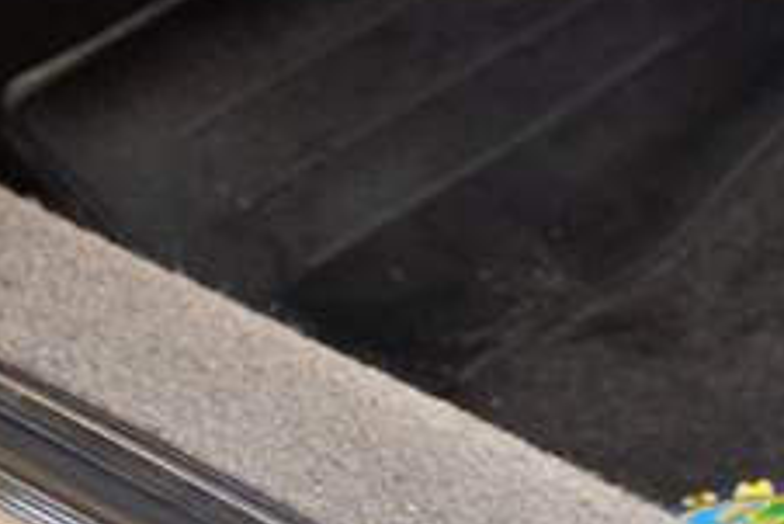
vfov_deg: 5.5
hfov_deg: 8.3
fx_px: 5361
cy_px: -552
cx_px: 1016
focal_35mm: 246
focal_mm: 58
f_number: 4
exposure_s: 1/125
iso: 320
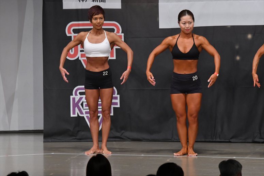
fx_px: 1759
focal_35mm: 240
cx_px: 132
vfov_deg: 5.7
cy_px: 88
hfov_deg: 8.6
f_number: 5.6
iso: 4000
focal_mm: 160
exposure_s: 1/400
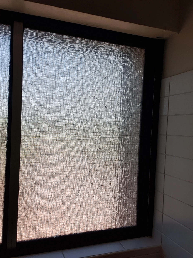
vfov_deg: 58.4
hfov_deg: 45.4
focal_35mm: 31
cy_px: 129
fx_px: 230
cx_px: 96
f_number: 1.7
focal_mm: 2.92
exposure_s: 1/434
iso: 40
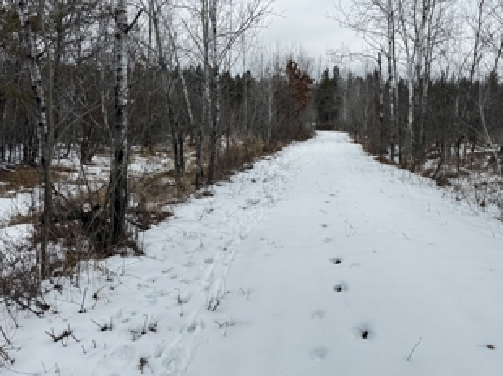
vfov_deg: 45.3
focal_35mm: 31
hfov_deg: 57.7
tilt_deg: -3.7
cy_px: 160
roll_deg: -0.4
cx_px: 312
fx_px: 450
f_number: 1.78
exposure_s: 1/1059
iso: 80
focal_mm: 6.76
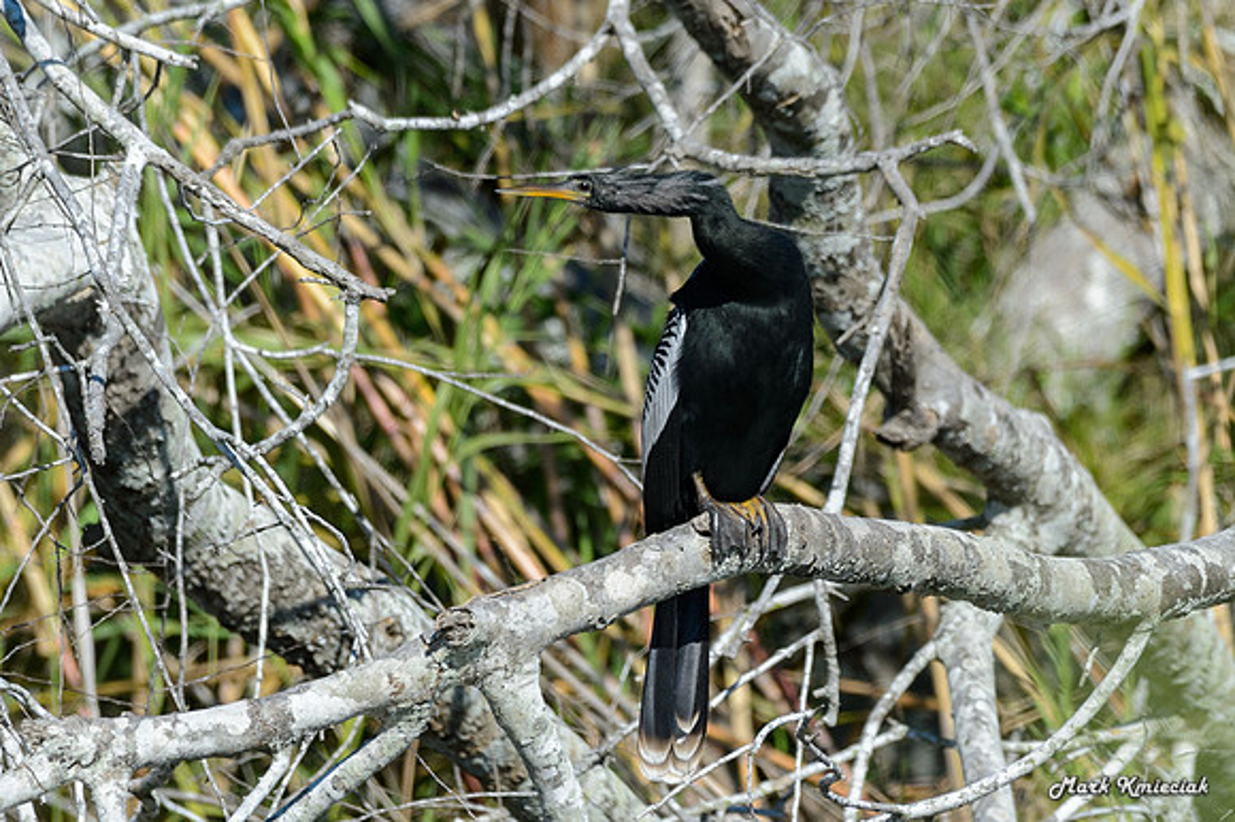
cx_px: 749
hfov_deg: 1.8
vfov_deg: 1.2
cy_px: 360
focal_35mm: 1122
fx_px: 38465
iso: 400
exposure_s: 1/1000
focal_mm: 500
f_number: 9
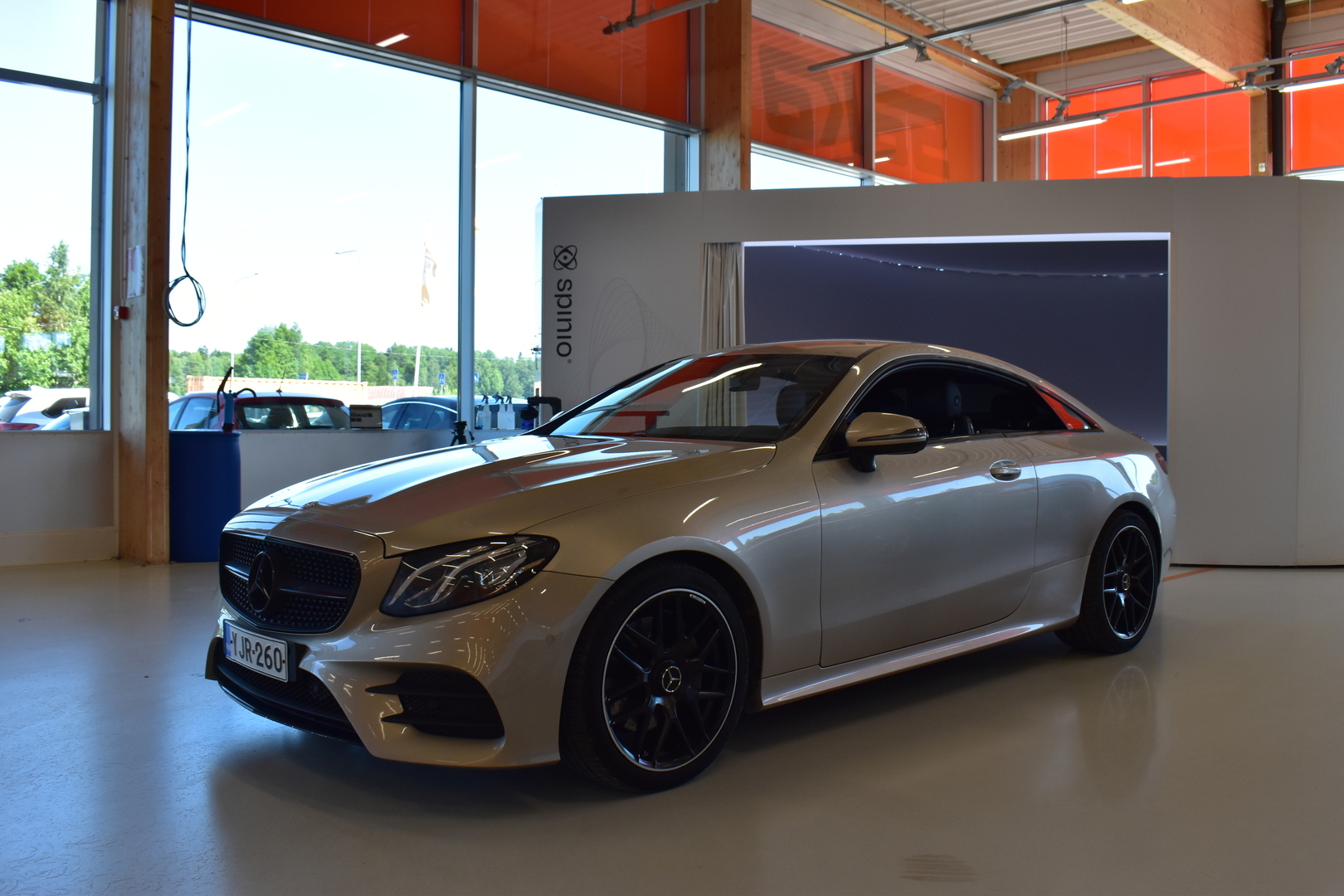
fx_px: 1120
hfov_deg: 61.9
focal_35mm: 30
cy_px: 448
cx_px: 672
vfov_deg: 43.6
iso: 400
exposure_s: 1/180
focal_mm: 20
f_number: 9.5
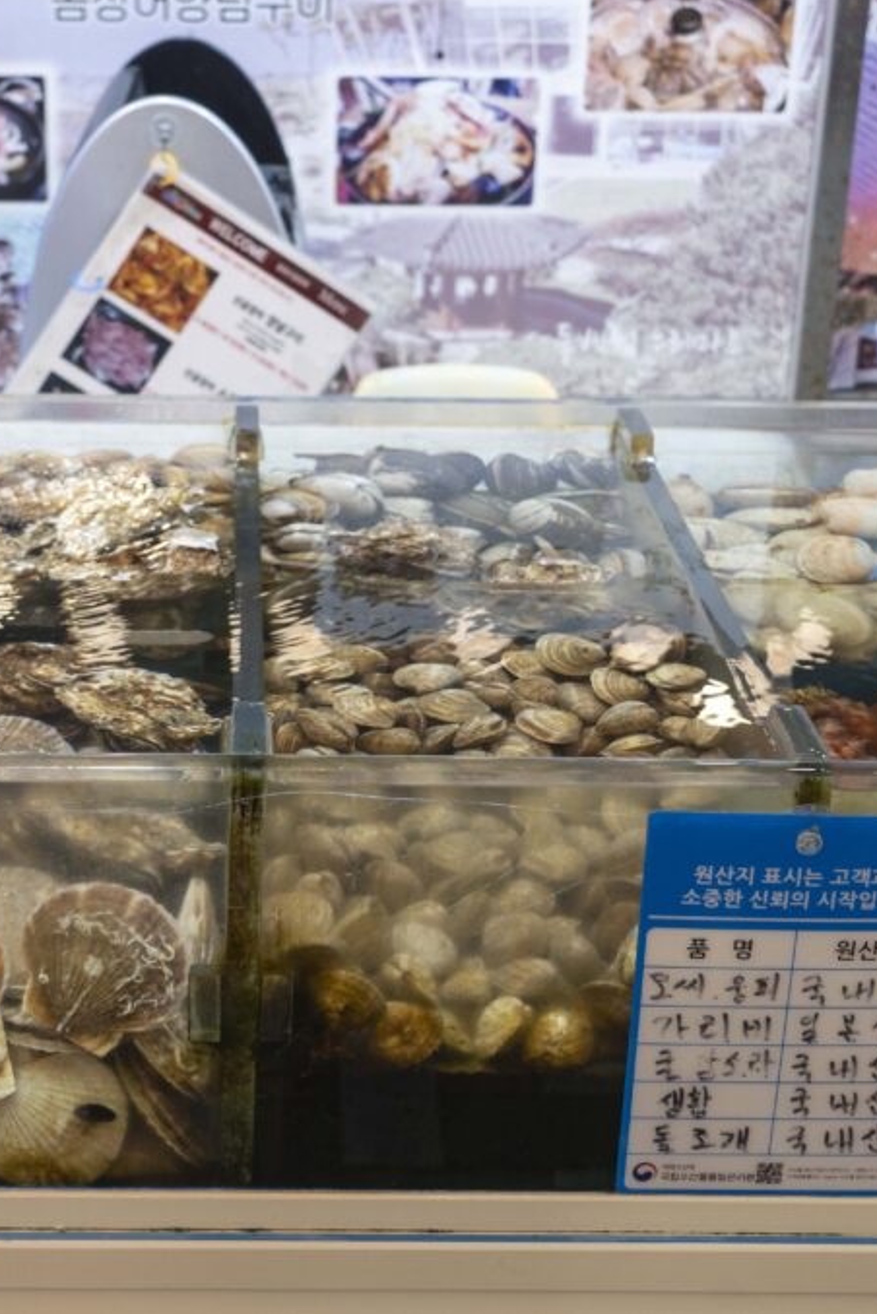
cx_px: 252
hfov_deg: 21.8
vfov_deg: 32.4
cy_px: 653
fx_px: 2263
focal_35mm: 62
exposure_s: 1/160
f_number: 5
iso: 1250
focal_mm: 41
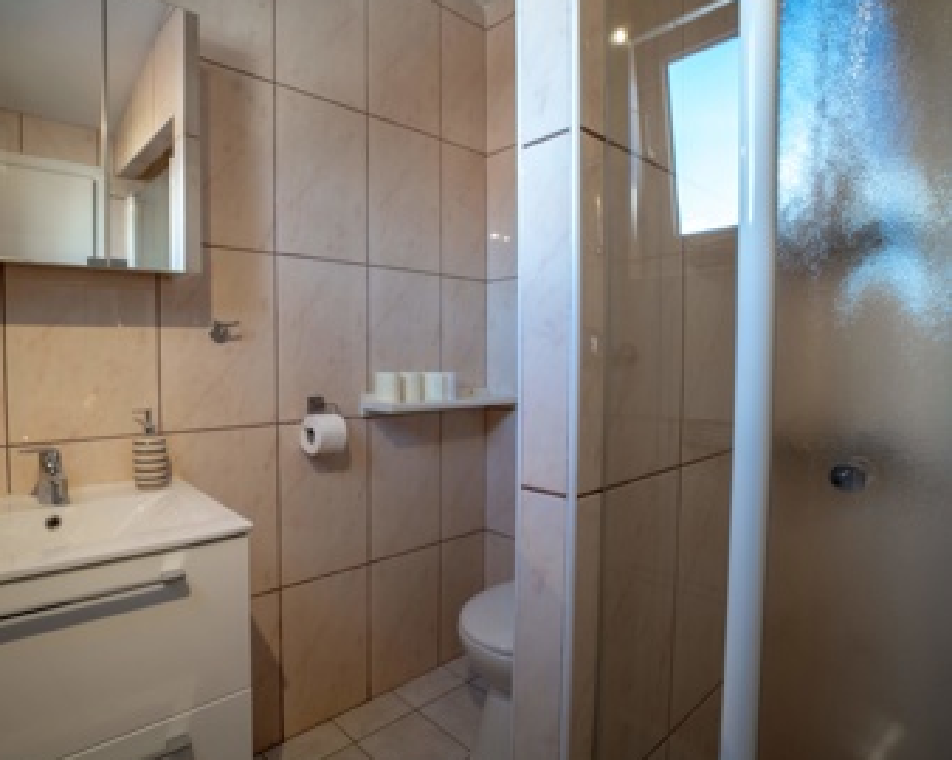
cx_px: 363
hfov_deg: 84.9
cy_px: 380
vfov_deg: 73.8
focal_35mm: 18
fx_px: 507
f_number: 11
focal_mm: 10
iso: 100
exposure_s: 1
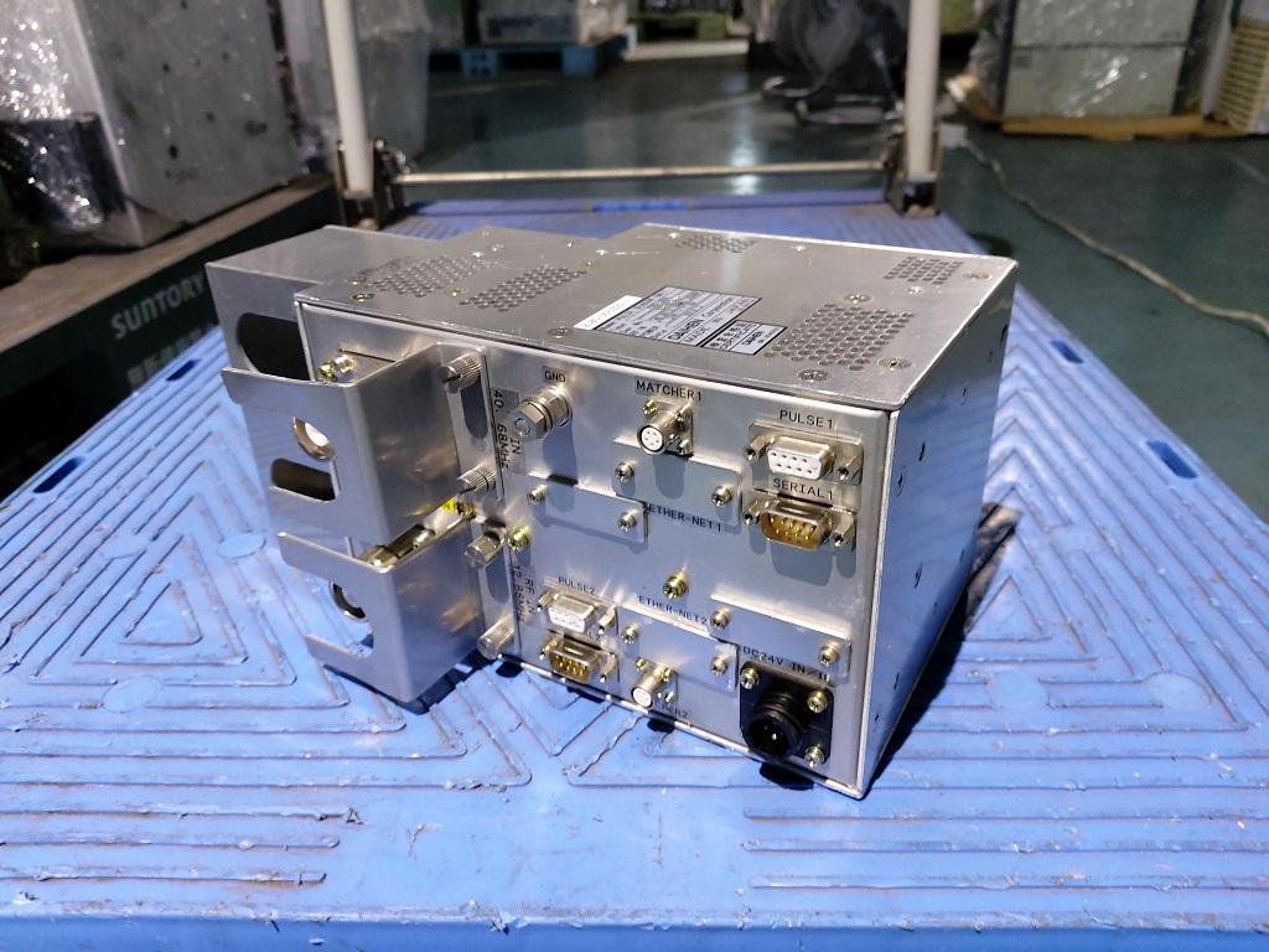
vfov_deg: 54.9
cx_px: 634
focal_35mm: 25
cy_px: 476
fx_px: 916
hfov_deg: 69.4
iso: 320
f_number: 2
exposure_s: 1/25
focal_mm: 4.58
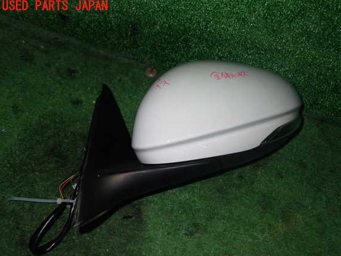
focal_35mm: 38
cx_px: 179
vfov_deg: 37.7
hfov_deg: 49.0
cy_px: 134
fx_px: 374
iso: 320
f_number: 7.1
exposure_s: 1/40
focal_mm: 6.37
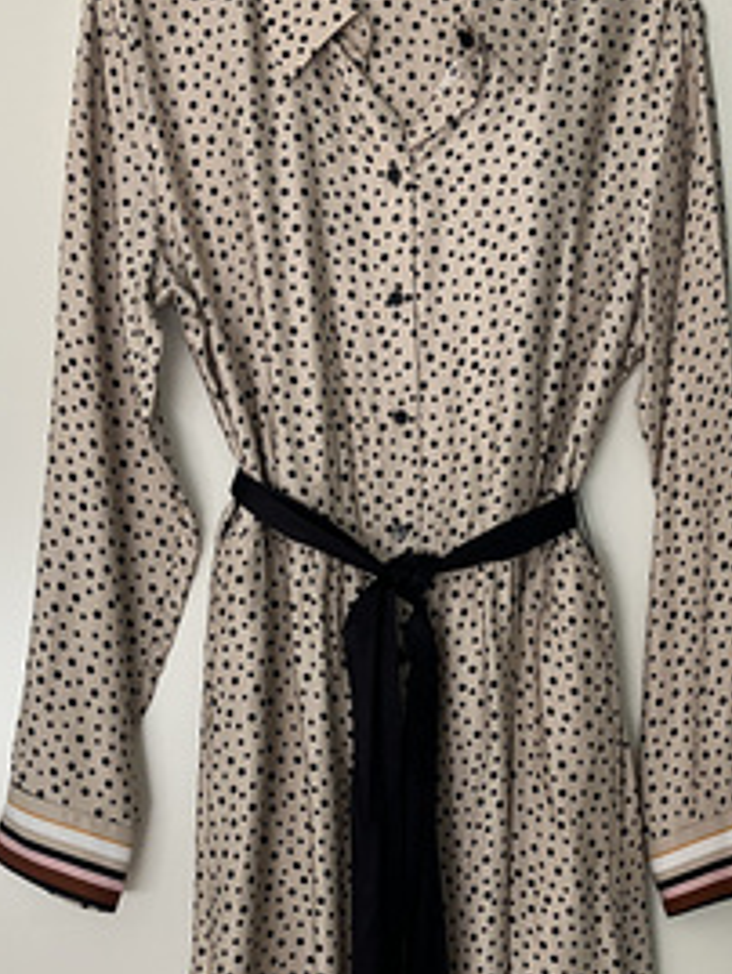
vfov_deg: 36.1
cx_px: 397
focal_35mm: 52
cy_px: 713
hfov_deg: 28.0
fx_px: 1465
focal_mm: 3.99
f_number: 1.8
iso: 125
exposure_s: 1/60
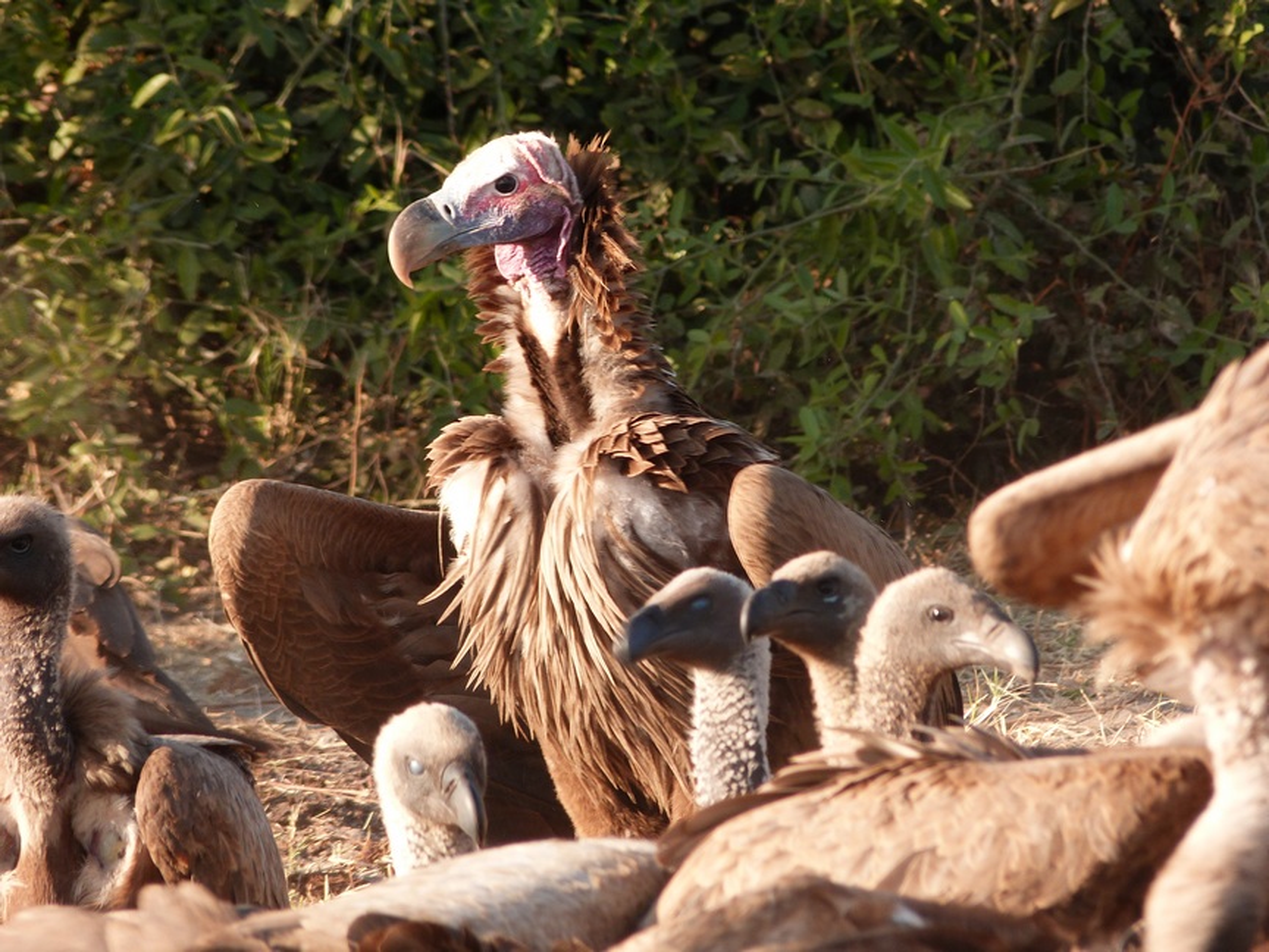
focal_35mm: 630
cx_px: 634
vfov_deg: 2.4
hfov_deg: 3.1
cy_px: 476
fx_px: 23095
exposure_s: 1/80
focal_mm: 108
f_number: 5.2
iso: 80
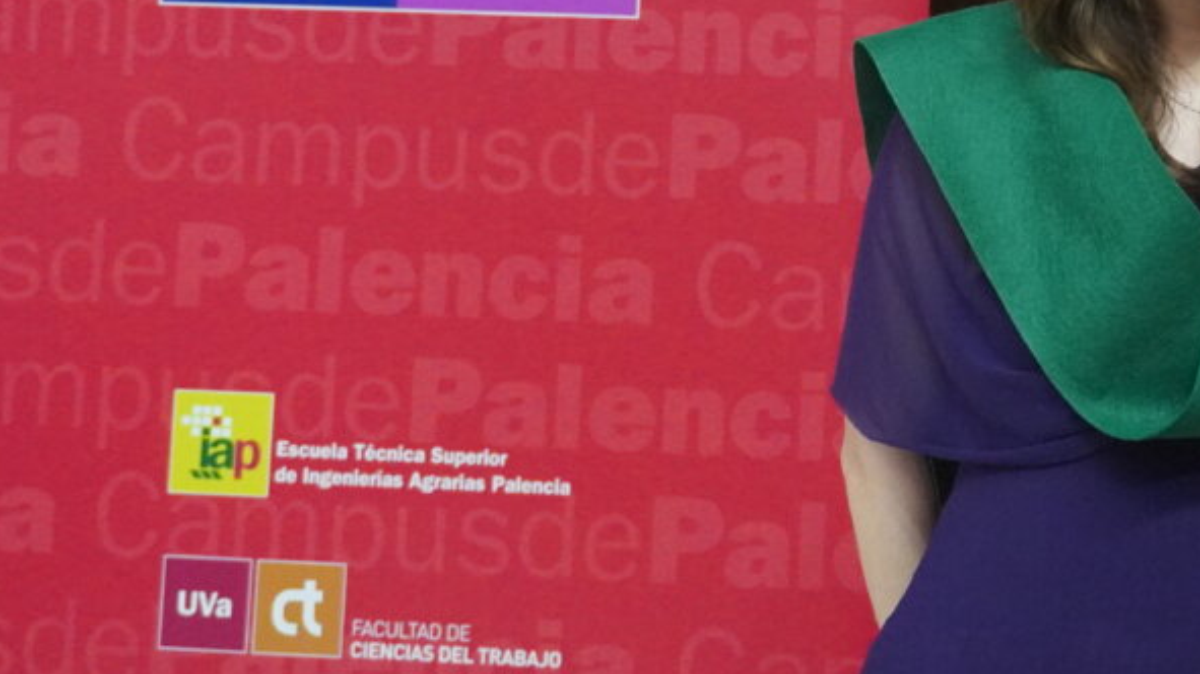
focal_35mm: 85
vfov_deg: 13.7
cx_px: 1094
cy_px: -182
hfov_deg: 24.2
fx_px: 2708
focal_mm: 25
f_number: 4.5
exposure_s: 1/160
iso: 5000
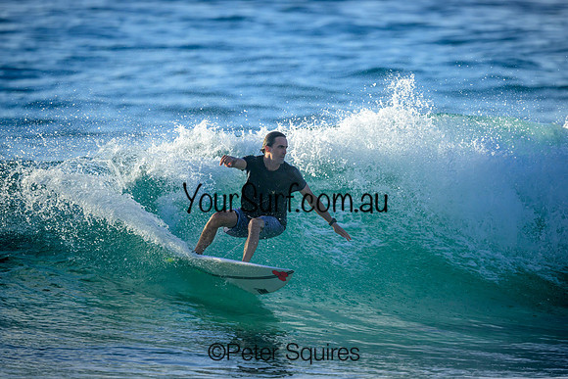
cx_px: 284
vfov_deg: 1.7
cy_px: 190
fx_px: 12625
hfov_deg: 2.6
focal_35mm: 800
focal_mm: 800
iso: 560
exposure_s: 1/2500
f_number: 6.3
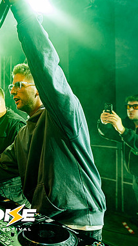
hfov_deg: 28.1
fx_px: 260
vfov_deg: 50.5
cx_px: 3
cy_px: 122
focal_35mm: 40
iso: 320
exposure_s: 1/125
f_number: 4
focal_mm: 25
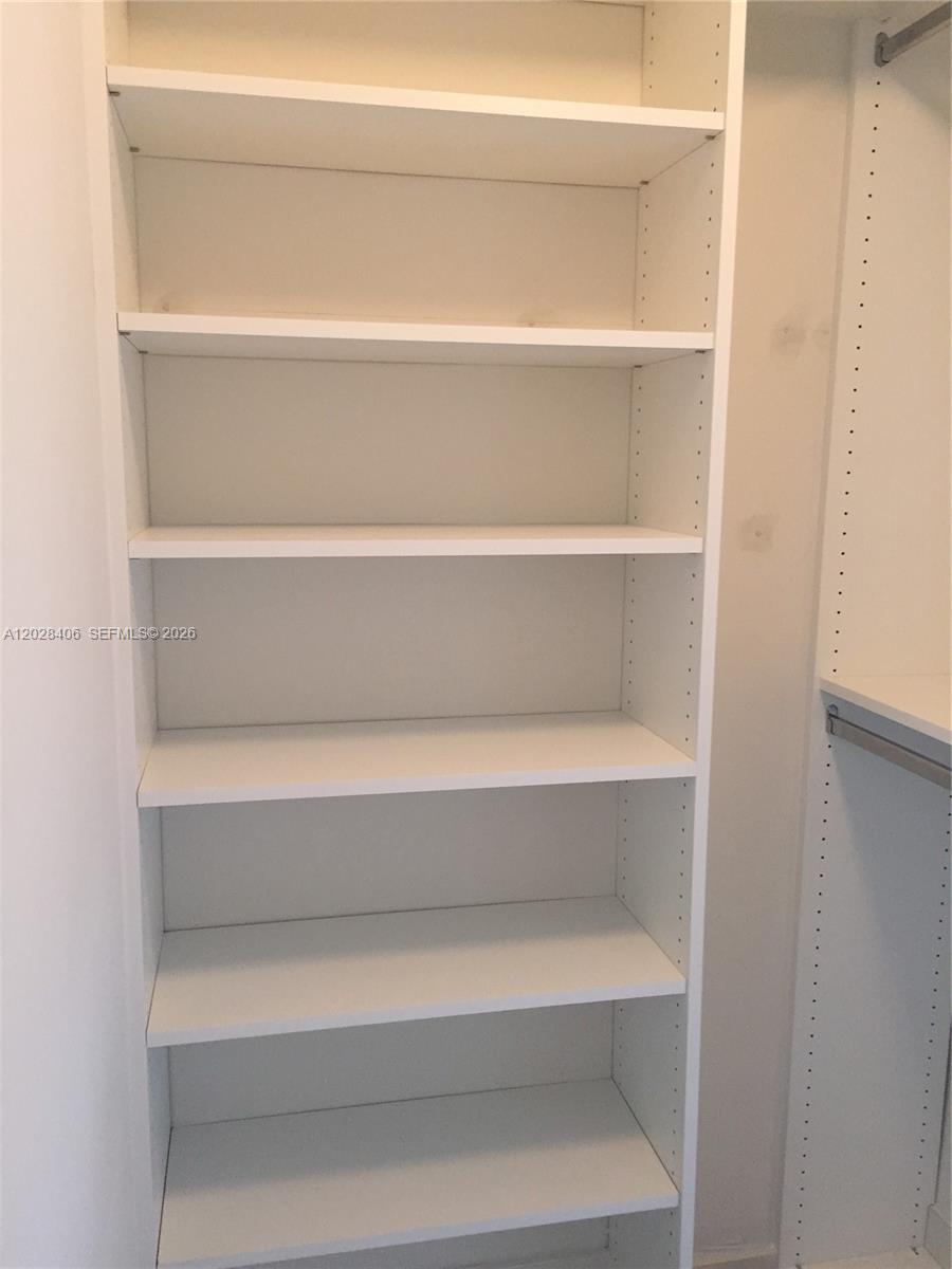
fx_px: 1063
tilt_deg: -9.1
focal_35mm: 29
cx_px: 476
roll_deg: +0.0
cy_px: 634
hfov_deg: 48.2
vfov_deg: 61.7
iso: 125
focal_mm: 4.15
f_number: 2.2
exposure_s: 1/30
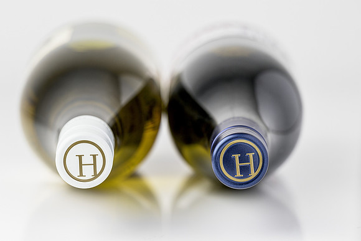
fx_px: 2797
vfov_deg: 4.9
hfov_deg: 7.4
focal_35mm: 279
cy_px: 141
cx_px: 151
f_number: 5.6
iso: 125
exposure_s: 1/200
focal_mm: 200
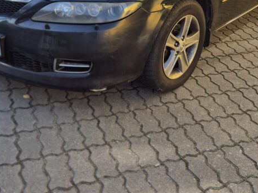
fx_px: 380
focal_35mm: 51
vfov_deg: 26.7
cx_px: 131
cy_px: -9
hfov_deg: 37.5
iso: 25
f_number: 1.8
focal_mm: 5.4
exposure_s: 1/1388
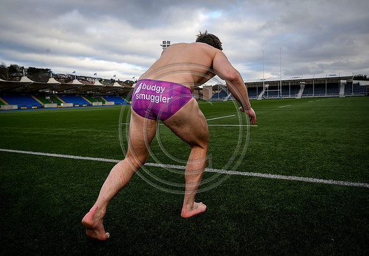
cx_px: 195
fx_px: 298
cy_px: 126
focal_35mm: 29
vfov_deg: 46.5
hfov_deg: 63.5
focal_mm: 27.5
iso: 320
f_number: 6.3
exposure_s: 1/125
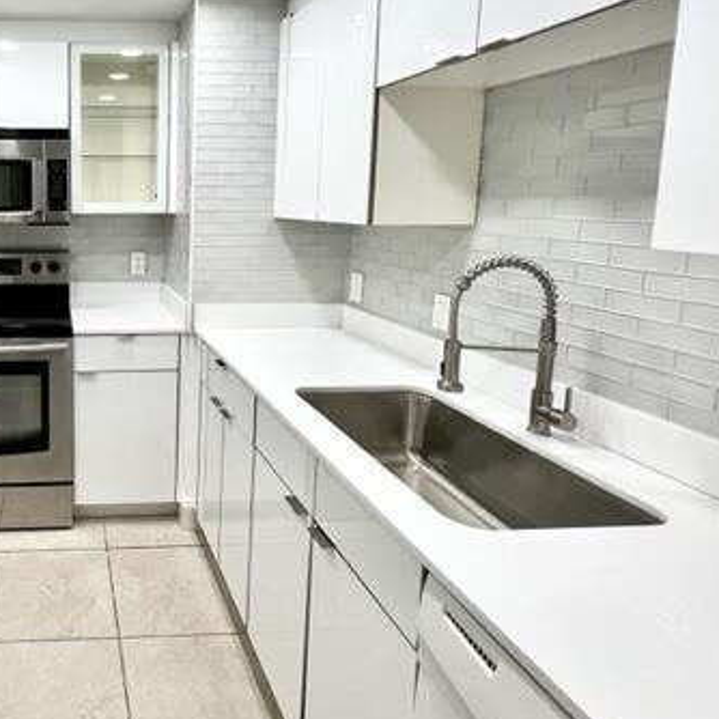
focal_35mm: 22
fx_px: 517
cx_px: 88
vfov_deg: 68.5
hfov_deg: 60.3
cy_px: 269
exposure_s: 1/120
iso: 64
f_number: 1.8
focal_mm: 1.57
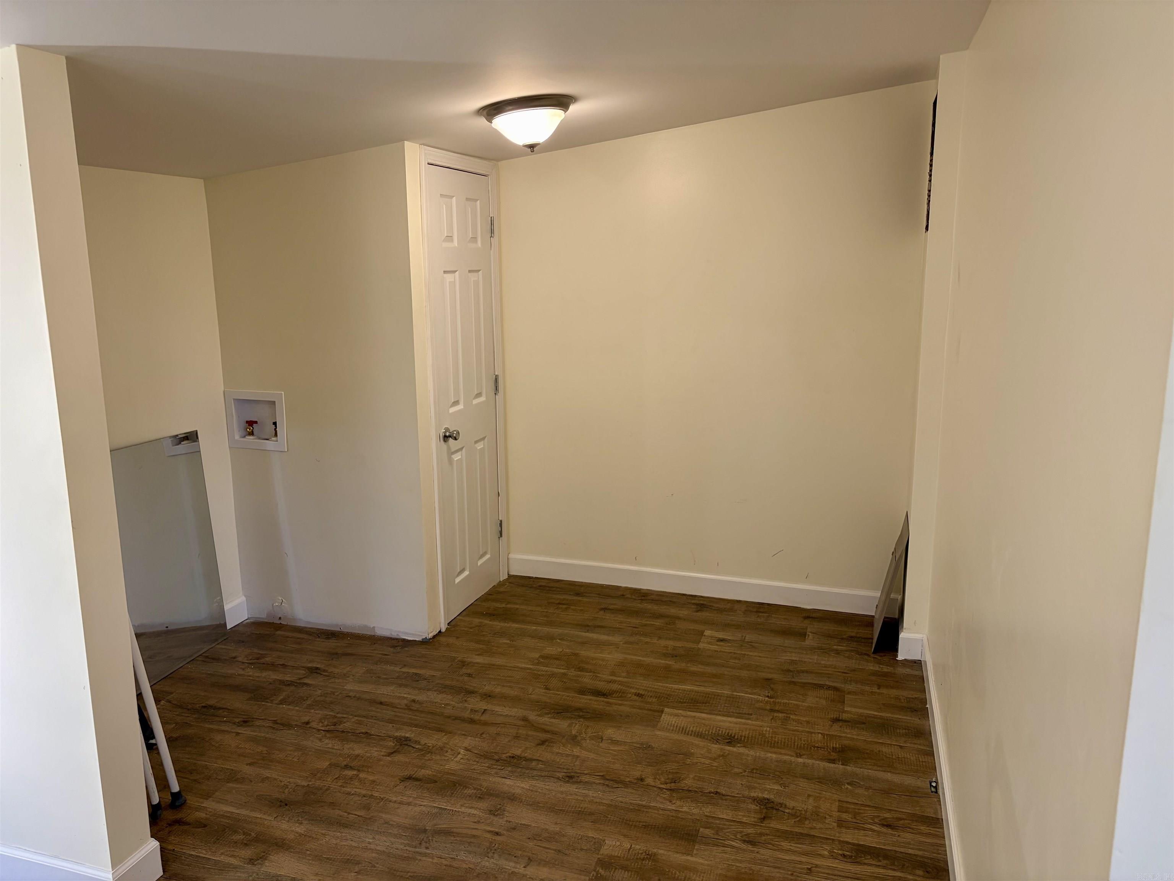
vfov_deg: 53.1
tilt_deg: -10.4
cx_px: 587
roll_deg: +0.8
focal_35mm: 26
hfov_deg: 67.3
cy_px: 440
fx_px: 882
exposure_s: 1/120
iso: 125
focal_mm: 5.96
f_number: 1.6
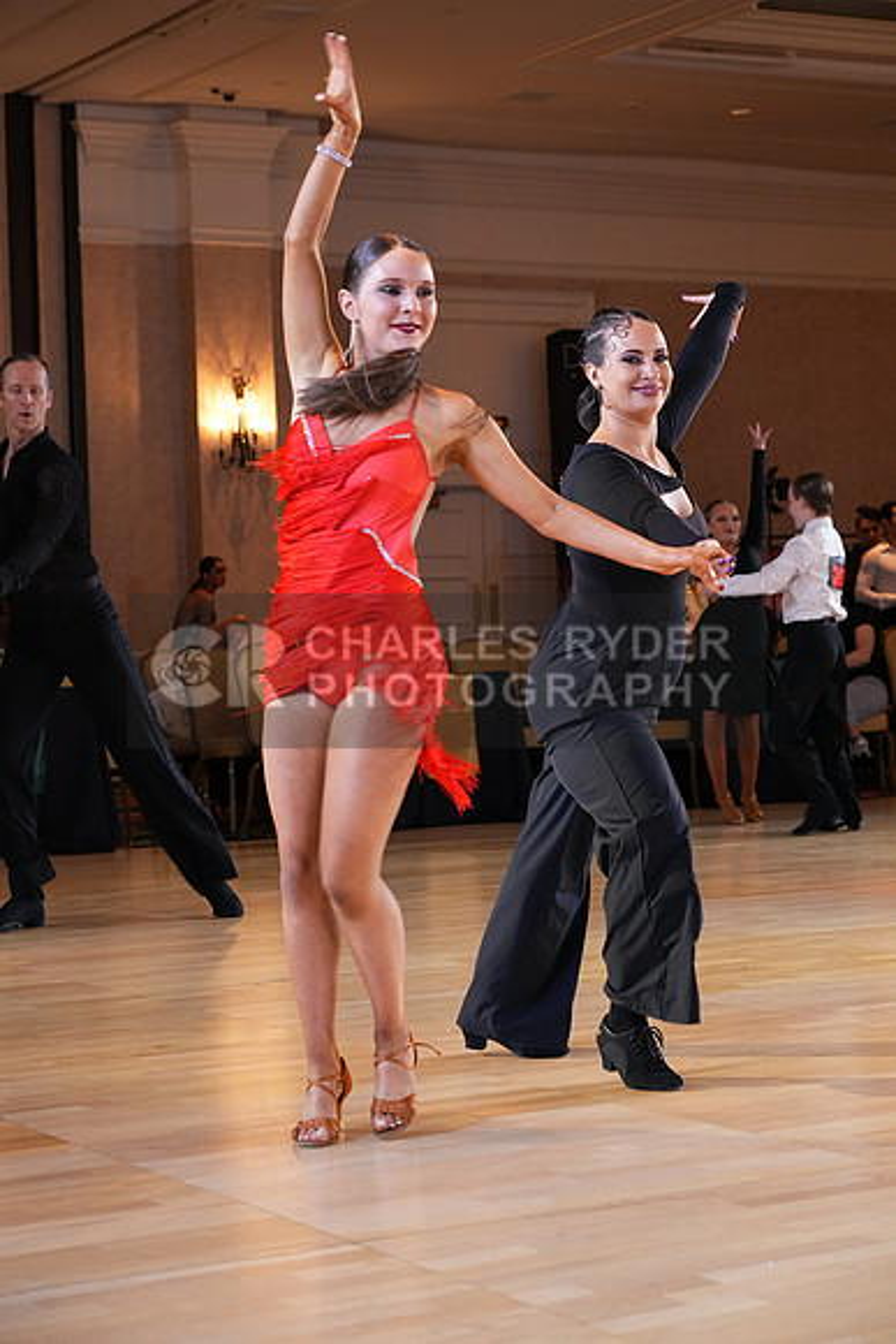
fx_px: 2686
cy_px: 672
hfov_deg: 18.9
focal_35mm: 72
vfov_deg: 28.1
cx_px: 448
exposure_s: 1/200
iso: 5000
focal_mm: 72
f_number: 5.6
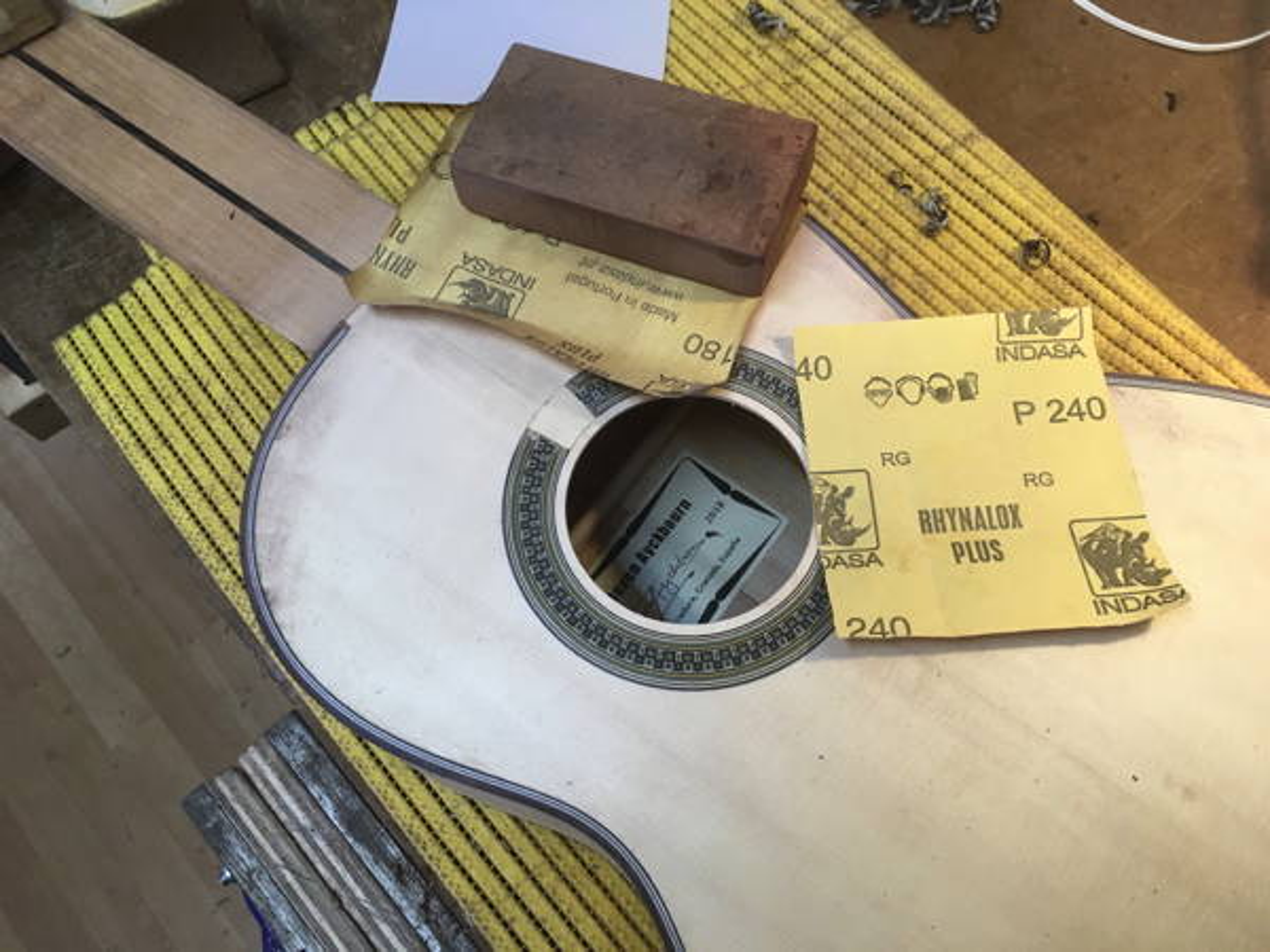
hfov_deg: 61.7
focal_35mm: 29
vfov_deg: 48.2
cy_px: 476
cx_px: 635
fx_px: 1064
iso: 50
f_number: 2.2
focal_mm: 4.15
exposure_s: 1/33
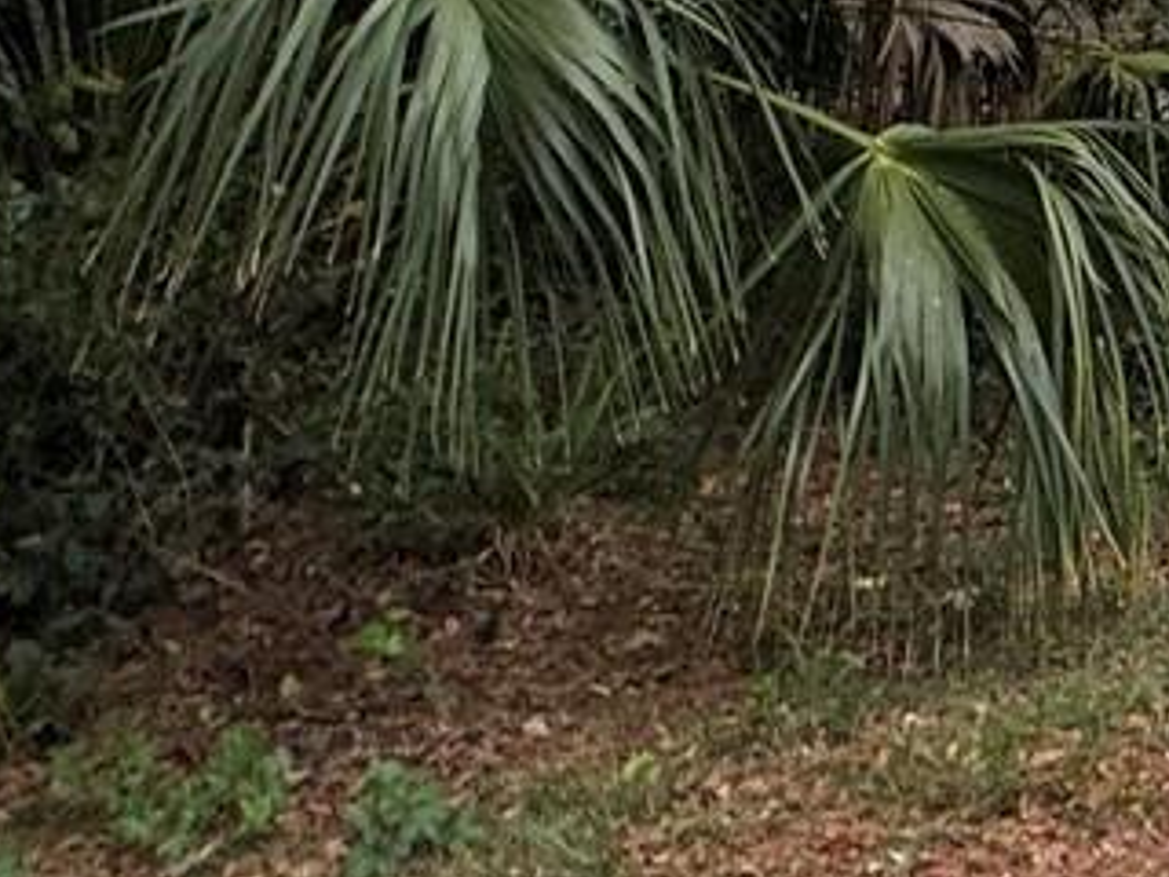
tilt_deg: +3.3
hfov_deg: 19.1
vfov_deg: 19.2
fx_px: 2364
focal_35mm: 70
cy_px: -296
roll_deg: -1.3
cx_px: 2232
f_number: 2.2
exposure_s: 1/99
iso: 64
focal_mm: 2.22
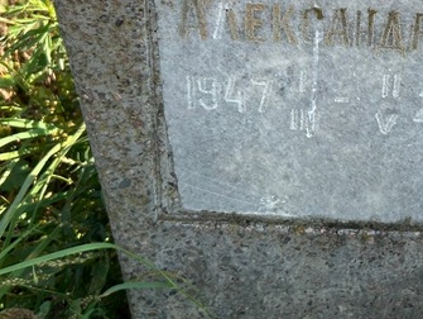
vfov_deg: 22.9
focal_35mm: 62
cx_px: 345
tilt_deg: -30.3
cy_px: 15
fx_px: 758
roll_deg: -2.7
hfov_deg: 30.3
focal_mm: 5.7
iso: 50
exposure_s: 1/894
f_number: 1.5
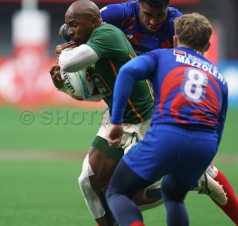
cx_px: 97
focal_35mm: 756
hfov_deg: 2.4
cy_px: 113
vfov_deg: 2.3
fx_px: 5726
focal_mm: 600
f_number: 4
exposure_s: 1/3200
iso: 6400
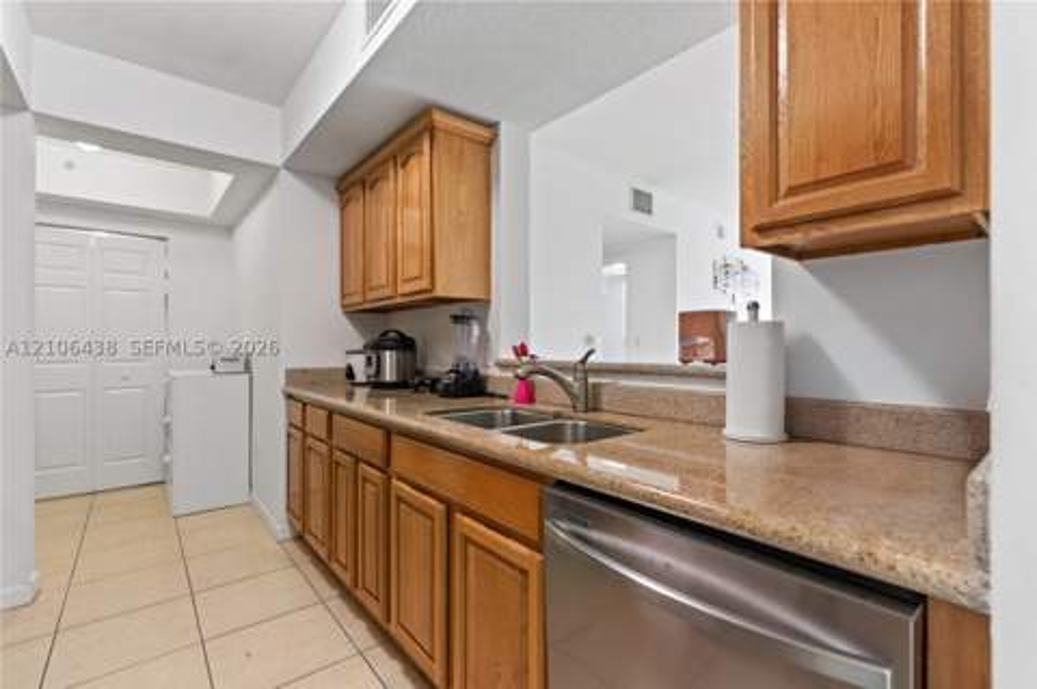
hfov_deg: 96.8
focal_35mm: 16
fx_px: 460
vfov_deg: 73.6
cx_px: 518
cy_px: 344
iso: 400
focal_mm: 16
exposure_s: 1/20
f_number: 4.5
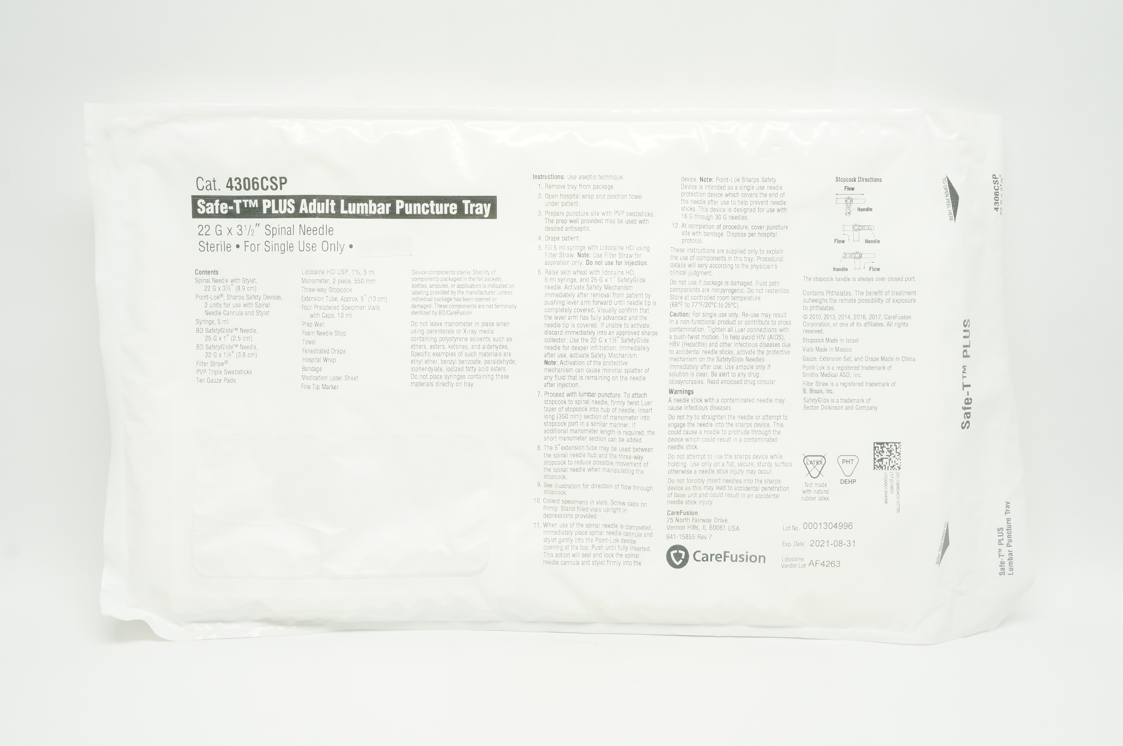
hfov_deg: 51.3
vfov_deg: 35.4
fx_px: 1169
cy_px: 373
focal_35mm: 38
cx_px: 562
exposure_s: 1/15
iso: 400
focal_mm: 25
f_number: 11
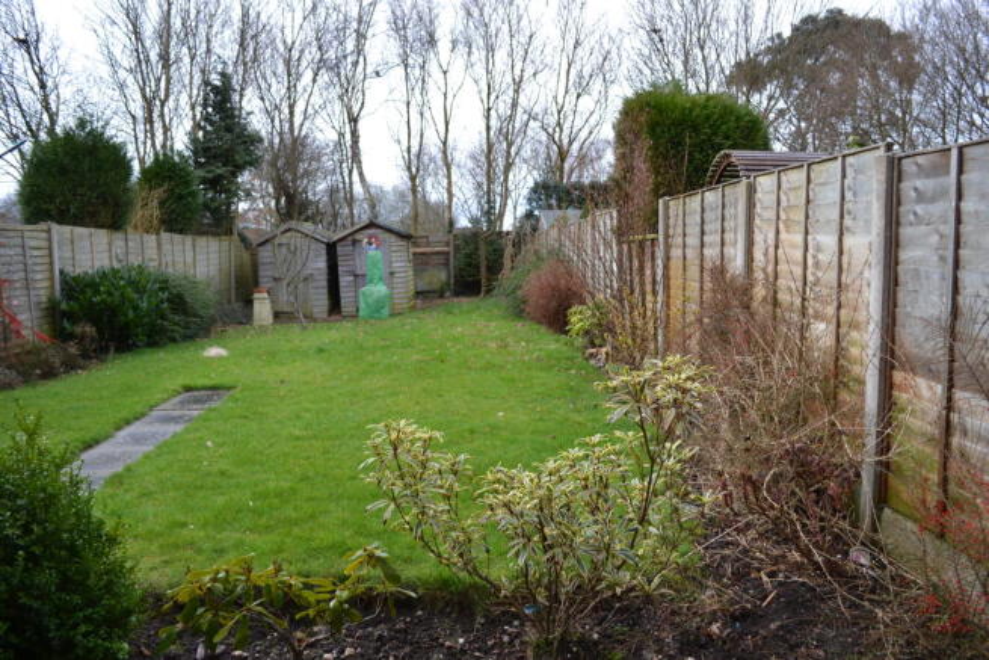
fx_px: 742
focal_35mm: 27
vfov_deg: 48.0
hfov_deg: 67.4
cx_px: 494
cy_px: 330
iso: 100
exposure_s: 1/200
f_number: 4
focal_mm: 18
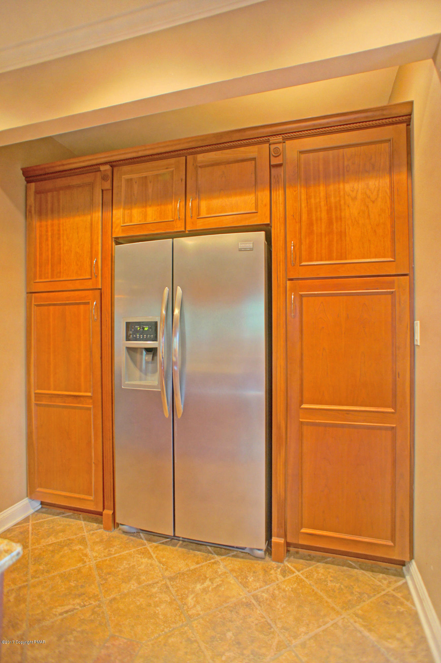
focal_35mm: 24
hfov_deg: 53.1
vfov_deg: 73.8
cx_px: 220
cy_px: 332
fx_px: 442
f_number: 2.8
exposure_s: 1/30
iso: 500
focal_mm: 16
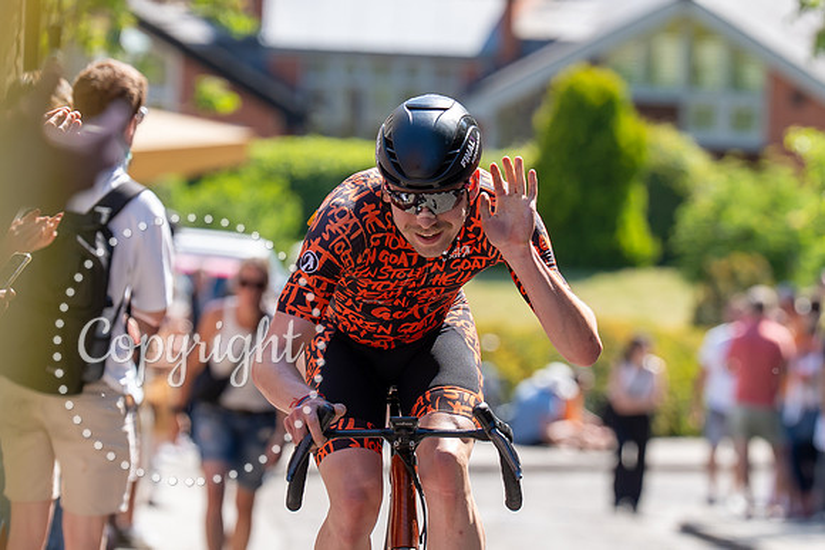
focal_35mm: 347
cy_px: 236
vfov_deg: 4.0
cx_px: 406
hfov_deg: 5.9
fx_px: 7951
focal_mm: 163
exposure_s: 1/1000
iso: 200
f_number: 3.5
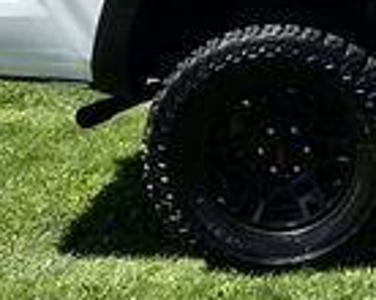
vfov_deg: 13.4
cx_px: 727
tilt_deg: -2.8
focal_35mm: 109
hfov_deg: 14.8
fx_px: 1211
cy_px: -123
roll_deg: +1.6
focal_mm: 6.86
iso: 80
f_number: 1.78
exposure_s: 1/4762
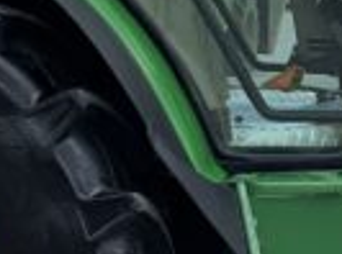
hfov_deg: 8.7
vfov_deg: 6.6
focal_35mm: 224
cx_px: 463
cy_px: -13
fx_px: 2207
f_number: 1.8
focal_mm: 3
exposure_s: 1/759
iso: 16
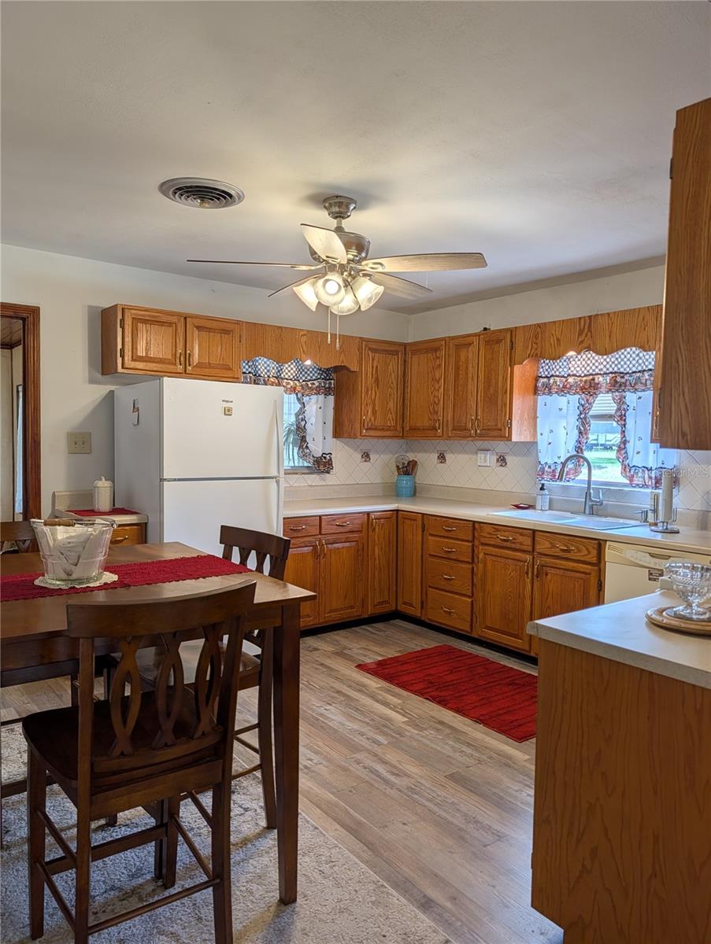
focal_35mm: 24
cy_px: 472
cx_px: 356
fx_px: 656
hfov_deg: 56.9
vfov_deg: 71.5
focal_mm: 6.9
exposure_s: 1/202
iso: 17
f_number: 1.68
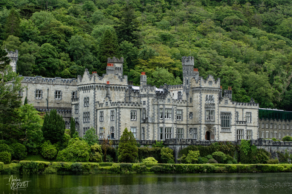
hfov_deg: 19.5
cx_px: 146
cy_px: 97
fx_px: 851
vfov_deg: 13.0
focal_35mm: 105
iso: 800
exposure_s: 1/640
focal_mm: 70
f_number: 6.3
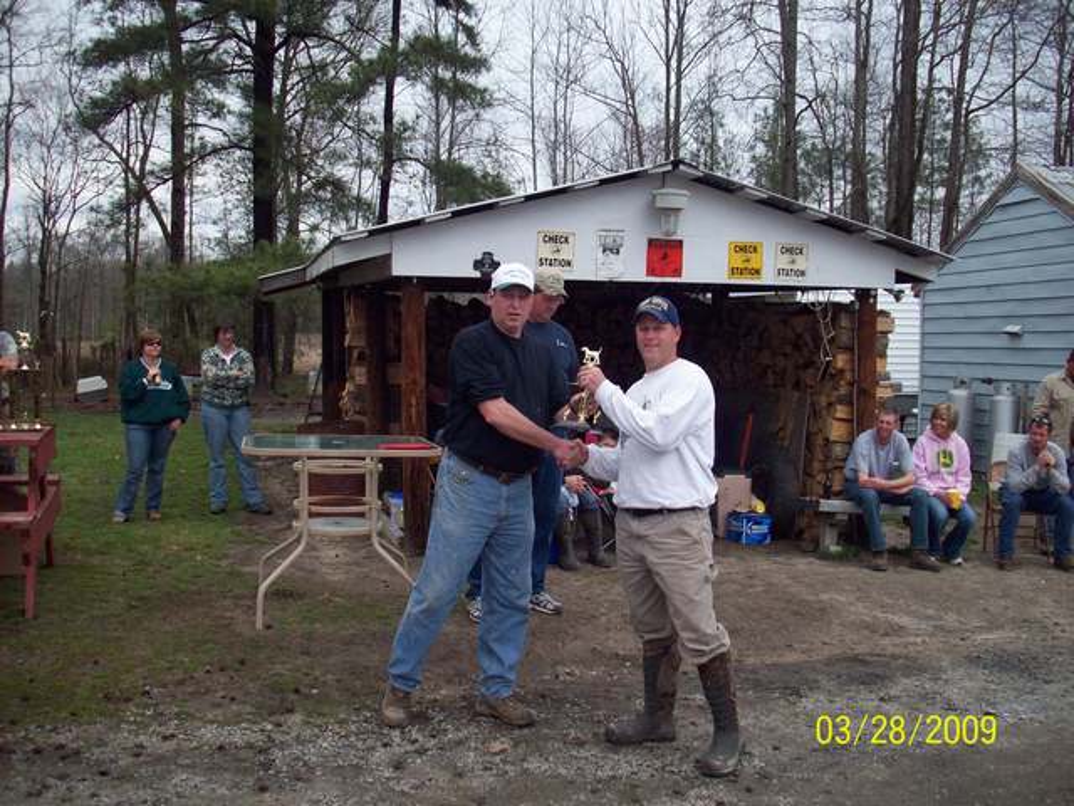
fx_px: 1148
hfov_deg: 50.1
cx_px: 537
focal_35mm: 37
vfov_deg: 38.7
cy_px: 403
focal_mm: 6.2
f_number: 5.6
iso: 80
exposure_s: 1/225
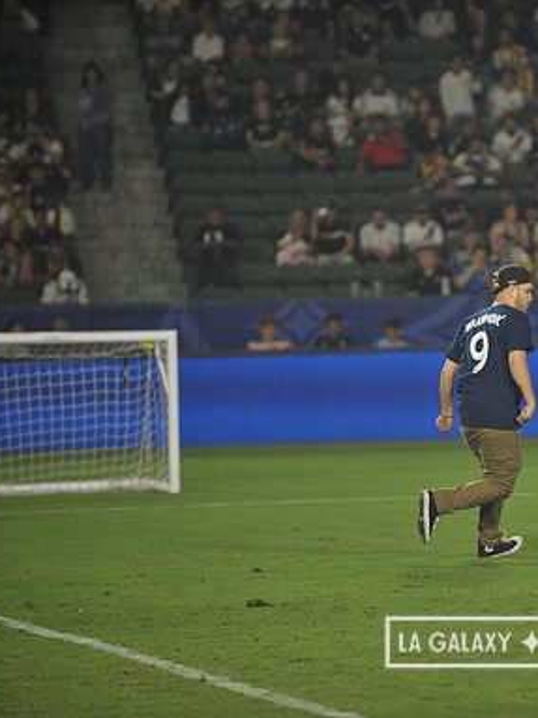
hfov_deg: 5.1
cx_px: 517
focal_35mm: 291
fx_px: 6034
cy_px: 360
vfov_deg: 6.8
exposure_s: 1/2500
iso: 3200
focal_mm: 200
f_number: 3.2
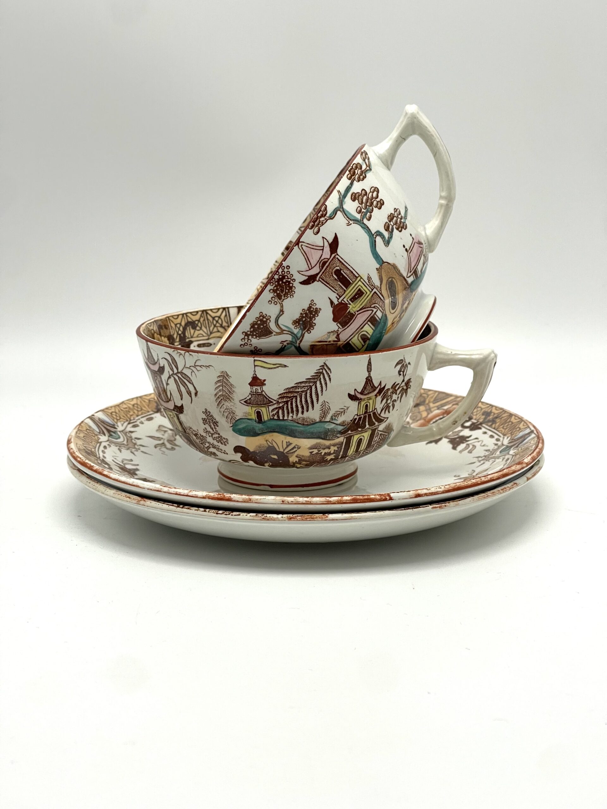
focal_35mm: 64
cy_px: 404
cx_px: 304
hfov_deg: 22.9
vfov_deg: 30.3
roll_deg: +0.1
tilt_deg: -13.1
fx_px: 1496
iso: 64
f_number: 2.2
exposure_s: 1/103
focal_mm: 7.5
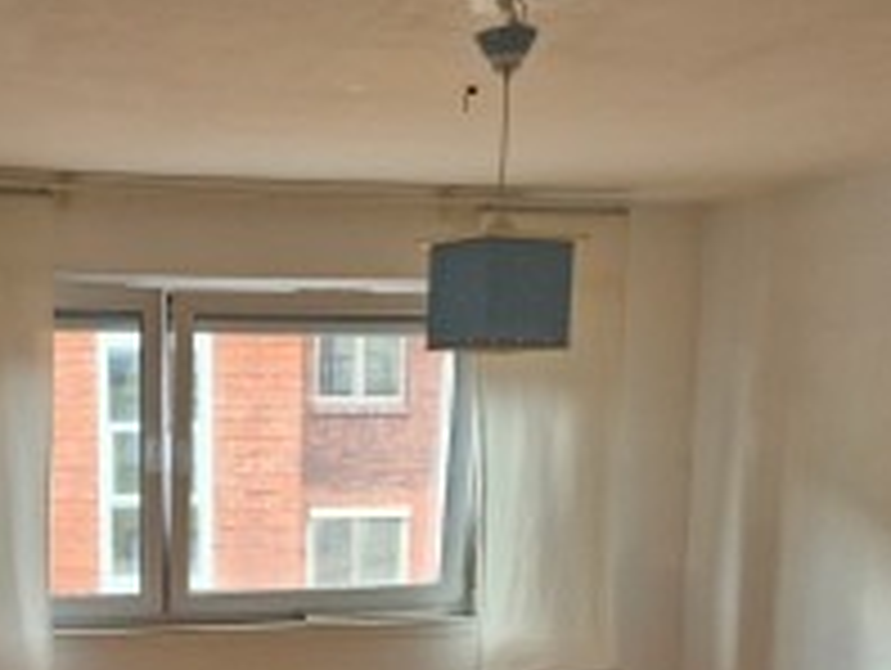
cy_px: 625
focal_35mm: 52
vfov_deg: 26.9
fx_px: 1340
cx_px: 270
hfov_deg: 36.3
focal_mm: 5.4
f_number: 1.8
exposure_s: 1/180
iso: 80
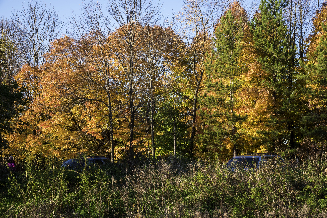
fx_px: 563
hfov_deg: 32.4
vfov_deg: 21.9
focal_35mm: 62
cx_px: 164
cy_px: 109
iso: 200
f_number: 11
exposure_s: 1/50
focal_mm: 62
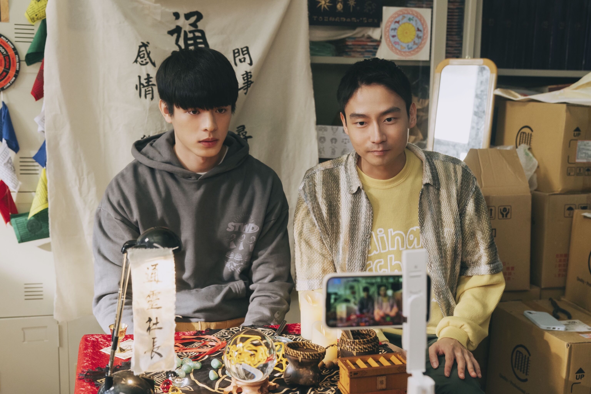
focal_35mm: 43
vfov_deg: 31.2
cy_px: 197
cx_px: 296
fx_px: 706
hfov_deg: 45.4
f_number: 4
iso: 1600
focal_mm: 43
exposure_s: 1/125
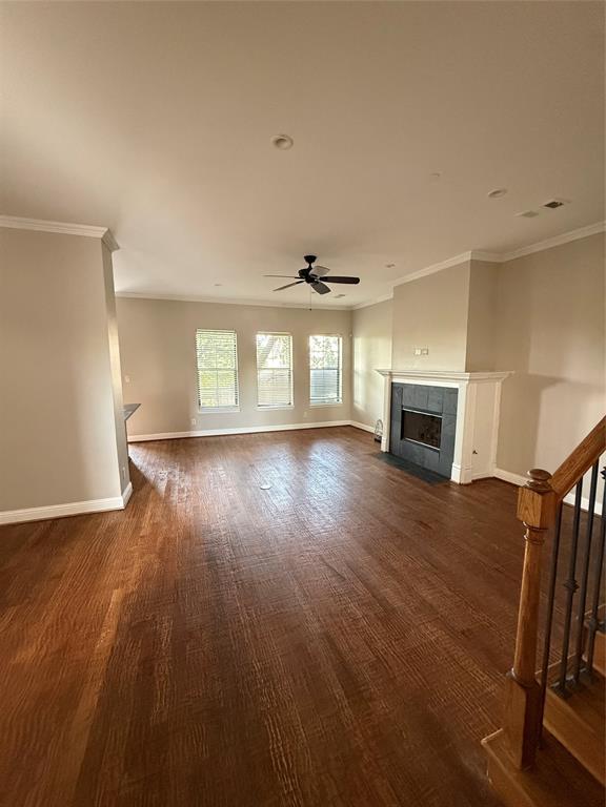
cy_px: 404
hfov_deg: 85.7
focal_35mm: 14
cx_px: 303
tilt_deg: -8.3
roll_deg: +0.1
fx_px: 327
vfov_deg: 102.1
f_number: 2.2
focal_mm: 2.22
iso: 800
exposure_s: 1/60
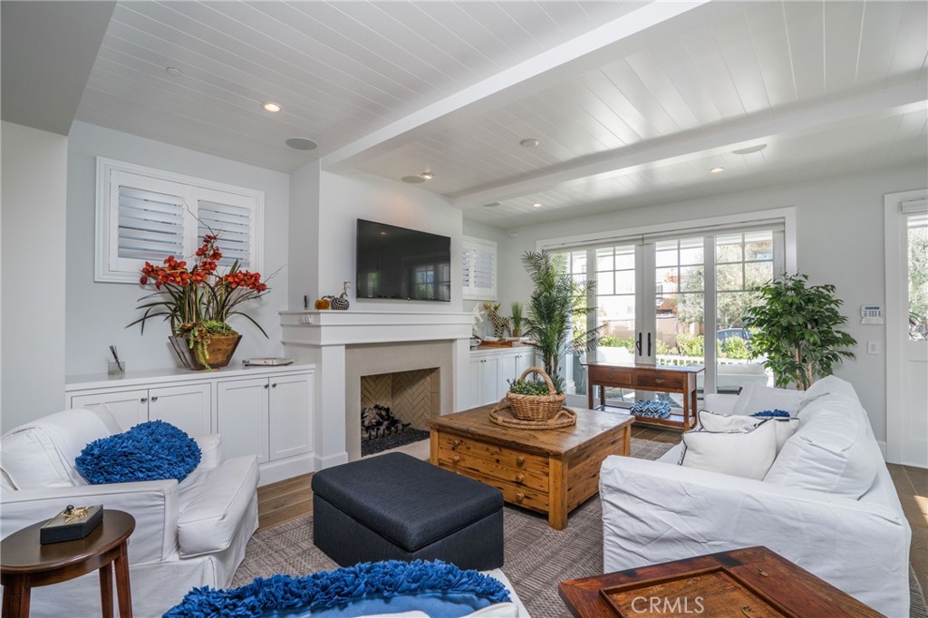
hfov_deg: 96.8
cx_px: 464
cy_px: 309
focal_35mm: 16
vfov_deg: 73.7
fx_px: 412
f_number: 8
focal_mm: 16
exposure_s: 1/30
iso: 320
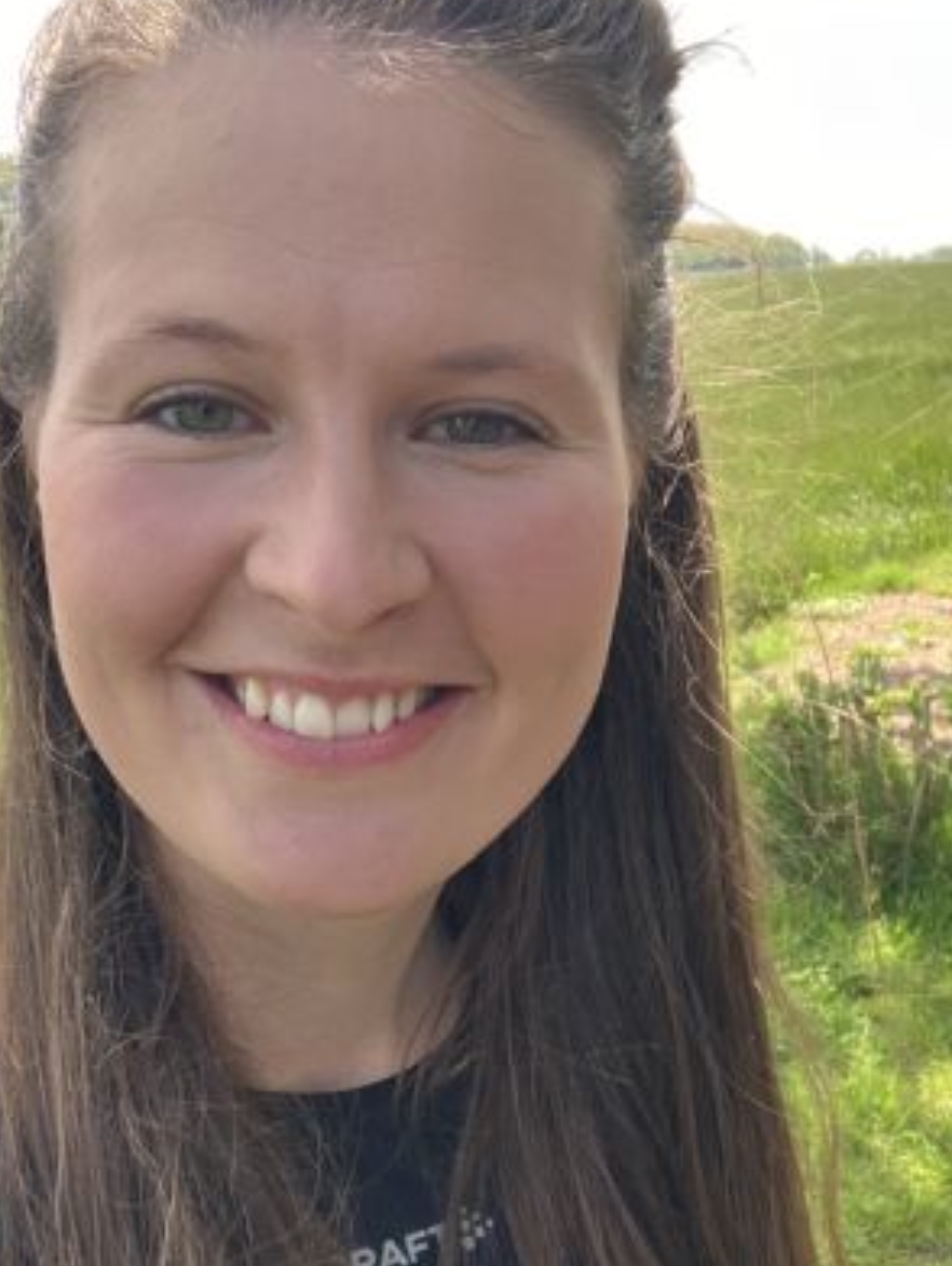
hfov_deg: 29.7
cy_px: 869
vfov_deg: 38.3
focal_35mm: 49
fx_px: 1794
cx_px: 392
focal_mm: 2.87
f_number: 2.2
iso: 20
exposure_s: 1/121
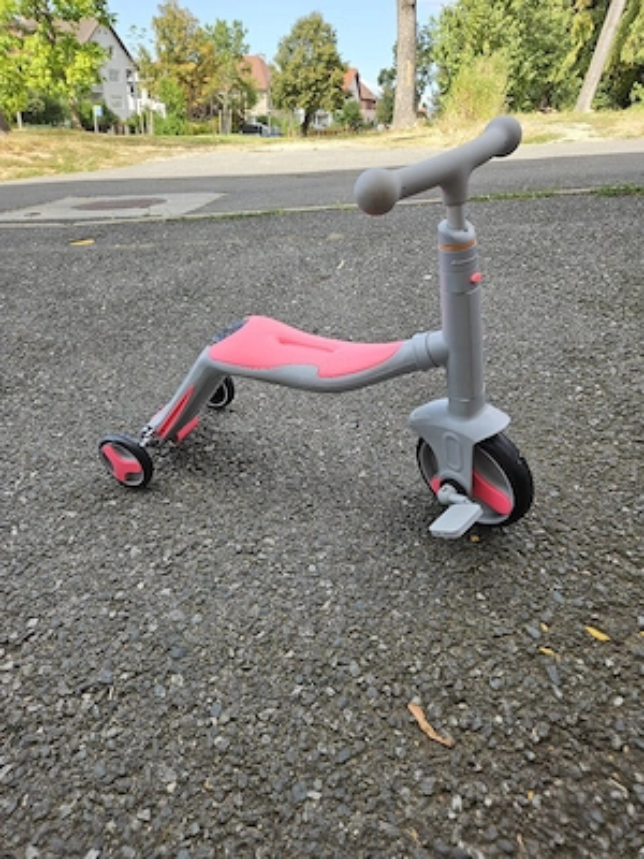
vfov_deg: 73.9
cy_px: 430
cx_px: 322
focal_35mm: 23
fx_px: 571
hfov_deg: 58.9
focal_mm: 5.4
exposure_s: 1/556
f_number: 1.8
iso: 25
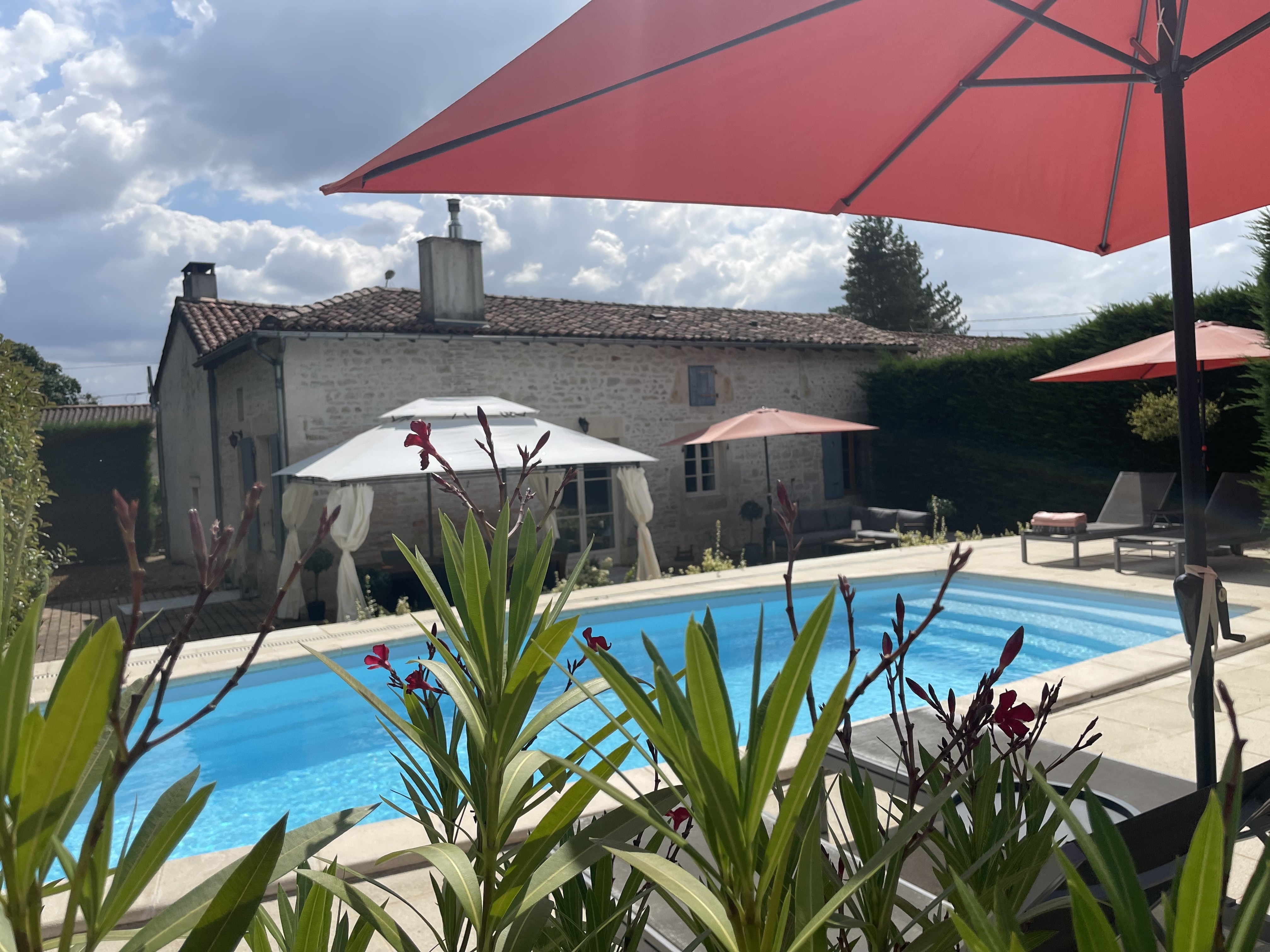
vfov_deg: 53.1
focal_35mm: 26
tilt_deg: -1.6
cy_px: 476
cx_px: 635
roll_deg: +3.1
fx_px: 954
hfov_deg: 67.3
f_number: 1.6
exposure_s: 1/9091
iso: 50
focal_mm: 4.2
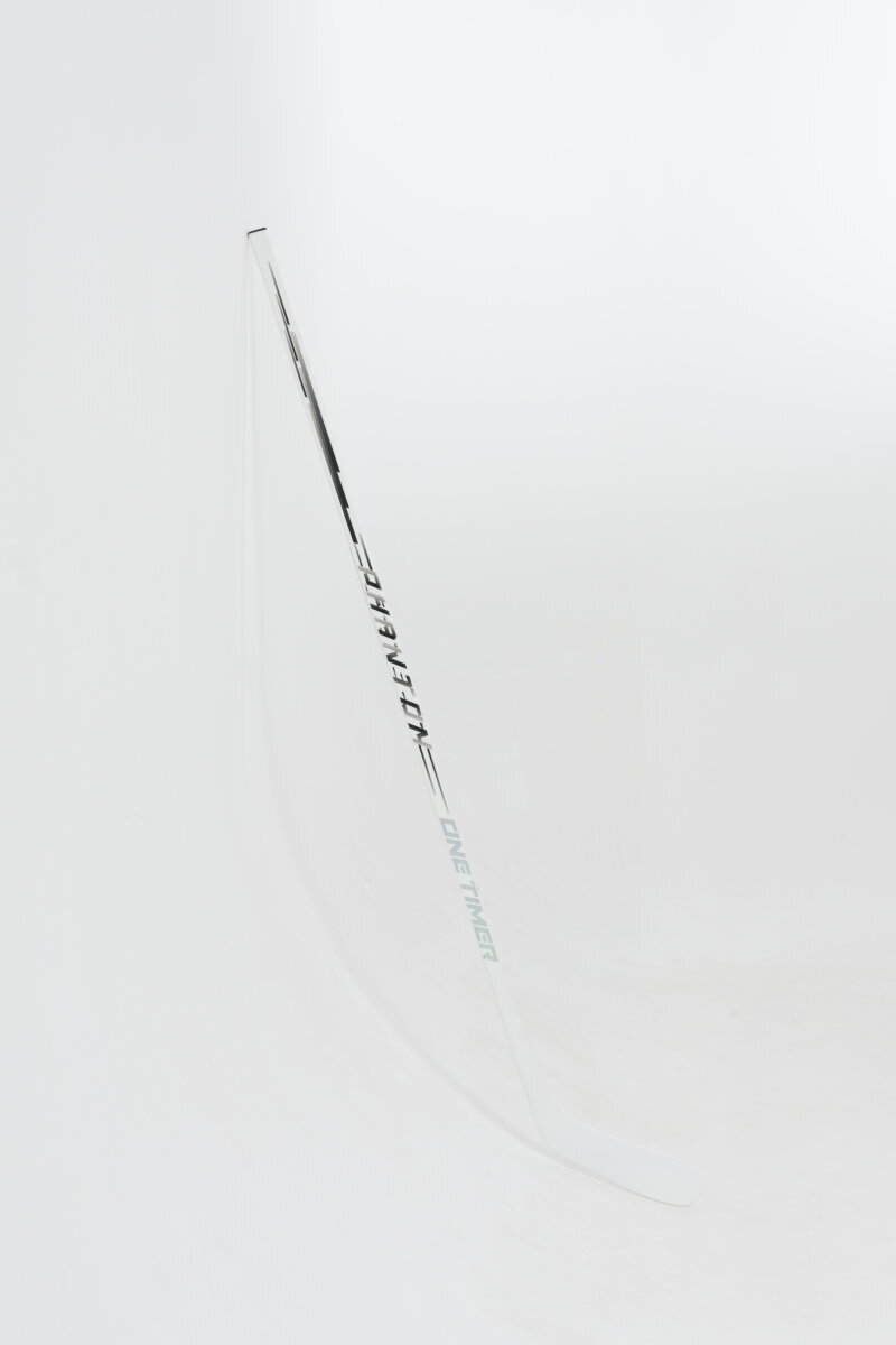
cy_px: 672
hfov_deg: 26.0
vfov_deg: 38.2
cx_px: 448
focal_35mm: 52
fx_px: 1941
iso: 100
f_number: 6.3
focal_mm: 35
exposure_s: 1/160
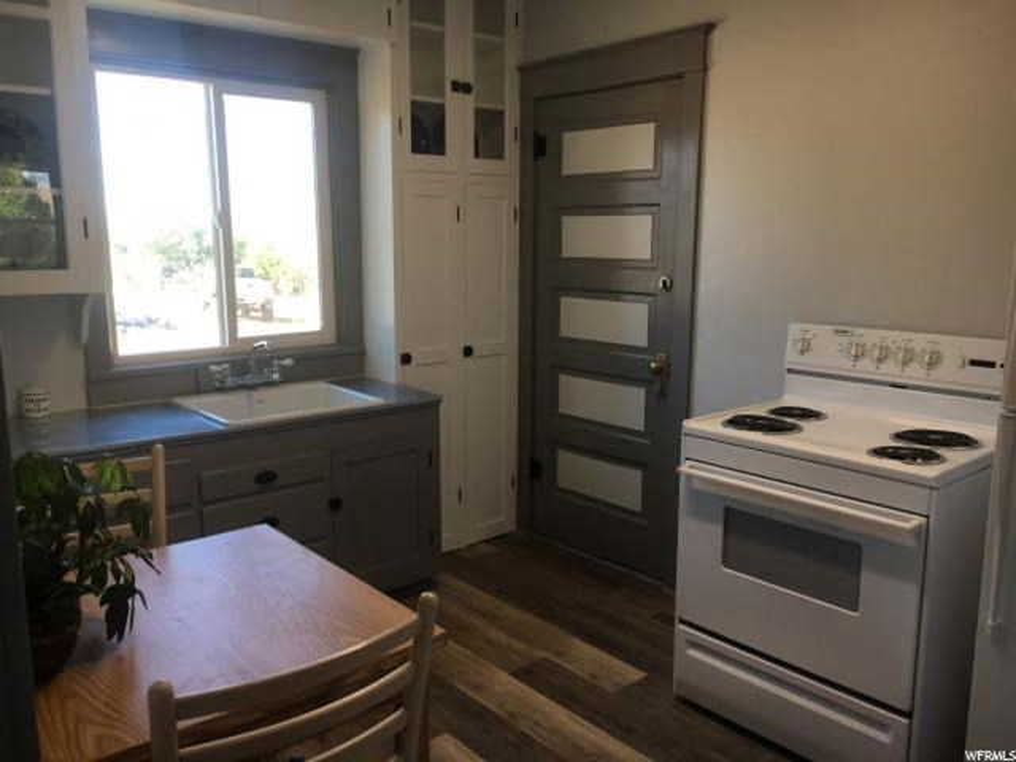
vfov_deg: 48.2
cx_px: 508
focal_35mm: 29
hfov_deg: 61.7
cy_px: 381
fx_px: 851
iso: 32
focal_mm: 4.15
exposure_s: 1/60
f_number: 2.2
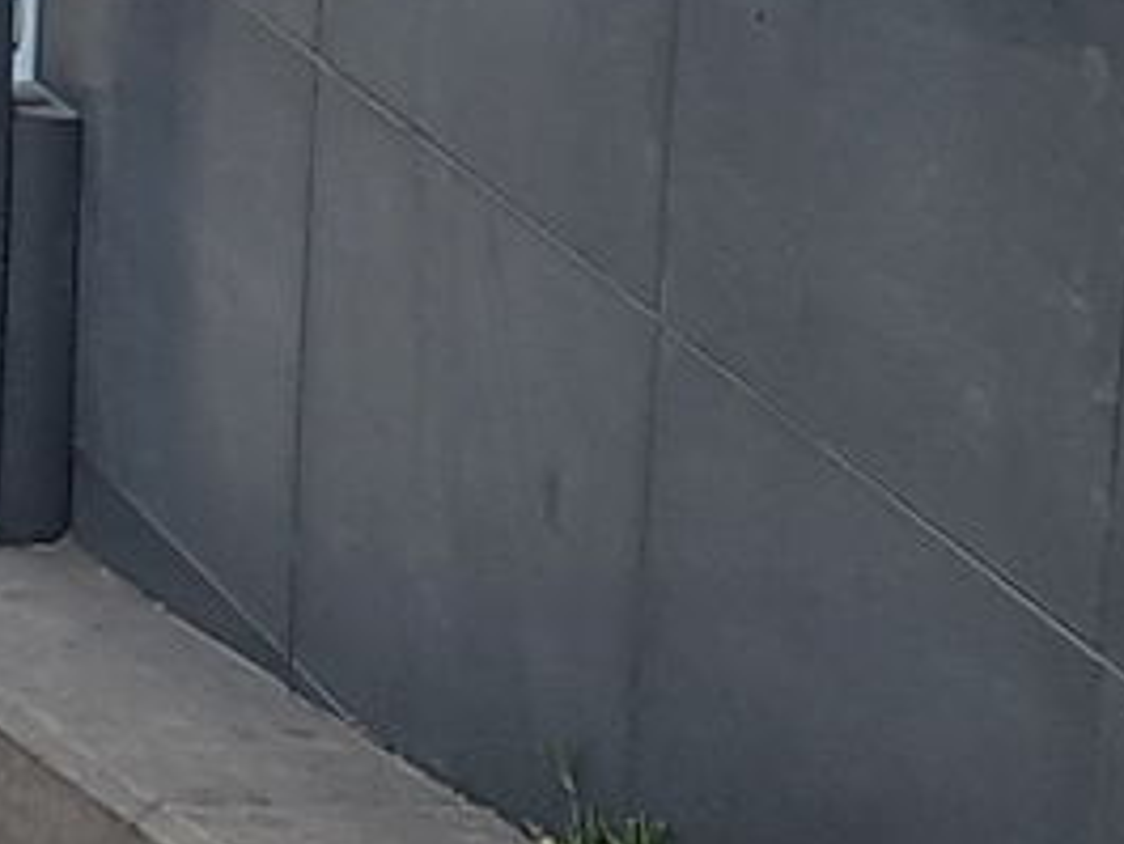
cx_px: -1900
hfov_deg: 8.6
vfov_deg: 7.2
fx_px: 6530
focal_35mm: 201
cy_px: -704
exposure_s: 1/120
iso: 64
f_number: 1.7
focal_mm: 4.2
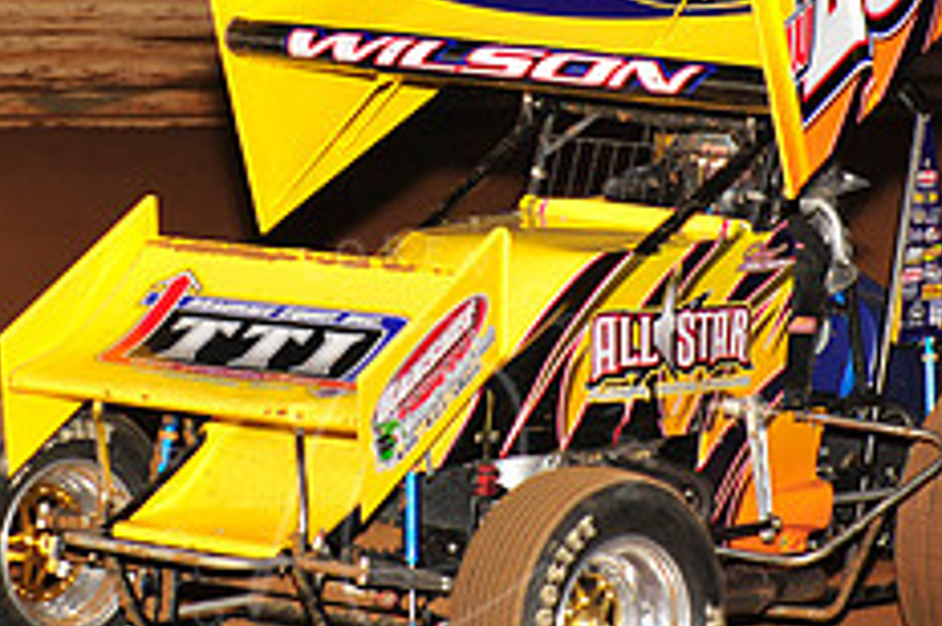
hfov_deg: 10.3
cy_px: 106
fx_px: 5226
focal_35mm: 200
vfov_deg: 6.8
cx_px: 394
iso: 800
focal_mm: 80
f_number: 7.1
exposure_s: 1/320
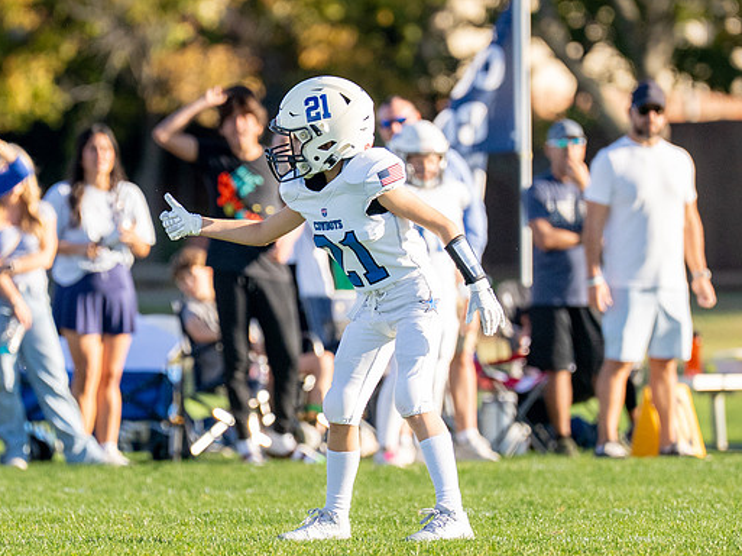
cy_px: 303
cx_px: 366
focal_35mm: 575
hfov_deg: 3.5
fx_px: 12317
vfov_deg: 2.6
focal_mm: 200
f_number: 2.8
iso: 320
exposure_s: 1/3200
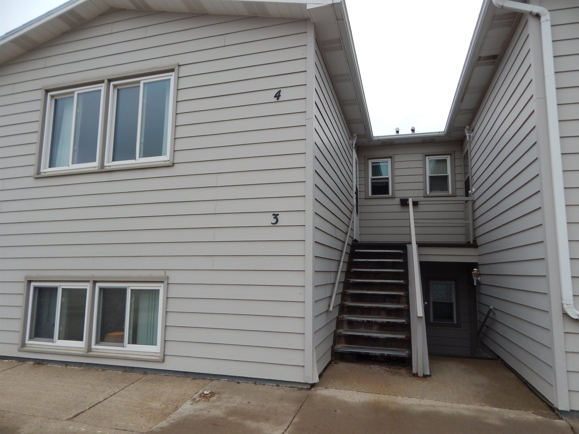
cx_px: 290
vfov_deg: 61.1
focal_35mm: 22
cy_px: 217
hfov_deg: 76.4
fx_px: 368
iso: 125
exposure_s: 1/320
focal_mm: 4
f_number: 3
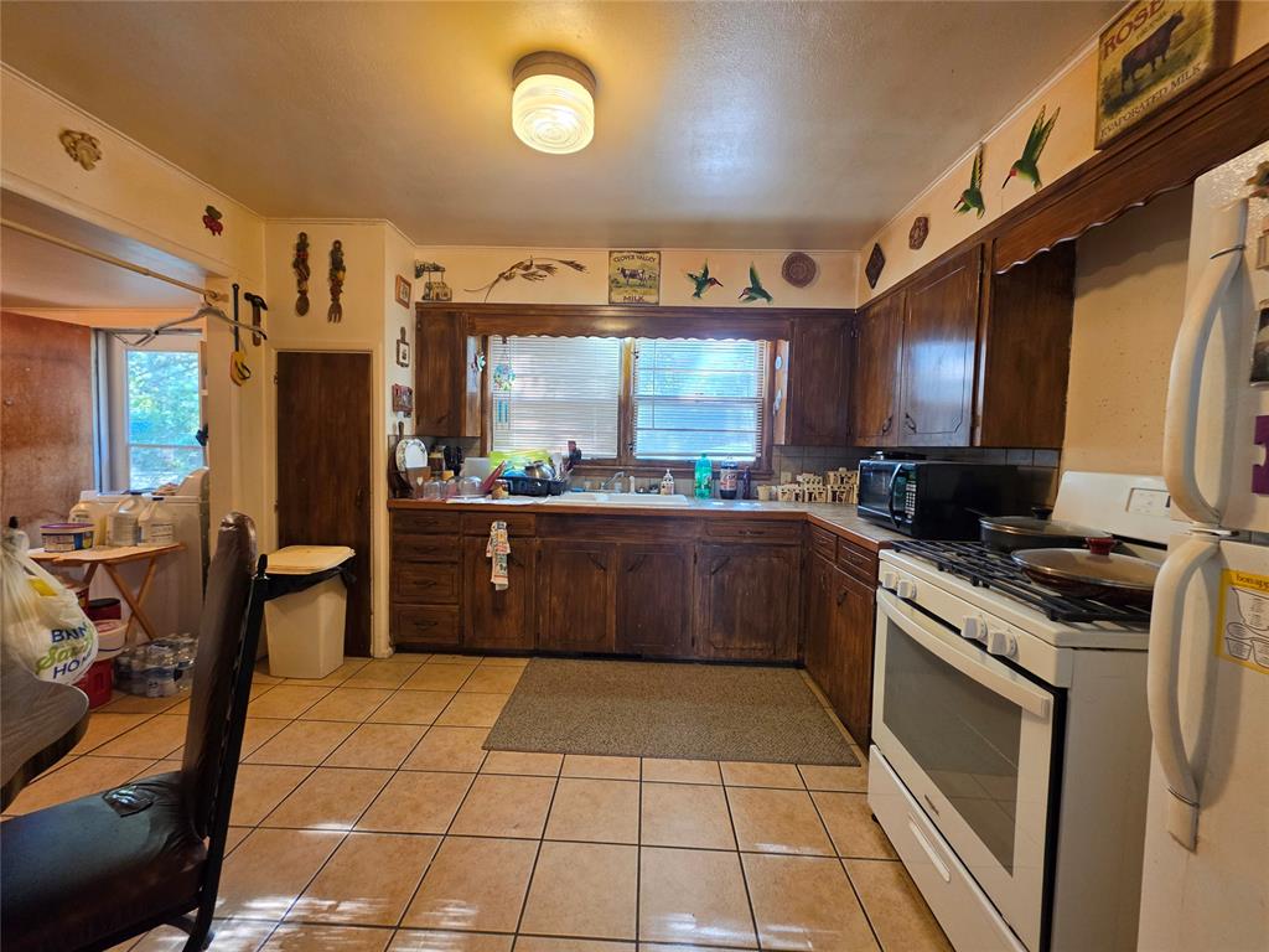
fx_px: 477
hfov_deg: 106.2
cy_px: 476
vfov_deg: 89.9
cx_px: 634
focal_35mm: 13
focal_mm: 2.2
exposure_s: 1/60
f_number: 1.9
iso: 160
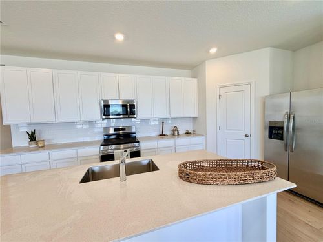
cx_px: 162
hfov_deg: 102.1
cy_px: 121
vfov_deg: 85.7
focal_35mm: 14
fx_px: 131
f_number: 2.2
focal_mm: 2.22
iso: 80
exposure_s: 1/120
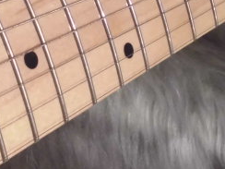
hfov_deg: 21.6
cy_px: 54
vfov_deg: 16.6
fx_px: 578
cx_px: 33
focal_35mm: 89
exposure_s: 1/20
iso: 800
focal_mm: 6.1
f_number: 4
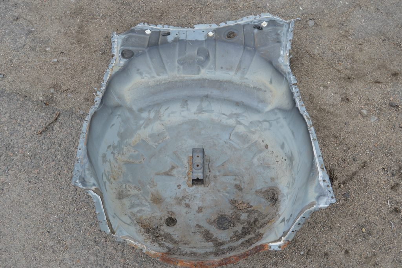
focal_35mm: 30
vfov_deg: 43.5
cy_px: 134
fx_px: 335
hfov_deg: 62.0
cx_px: 201
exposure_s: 1/125
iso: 140
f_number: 5.6
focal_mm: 20
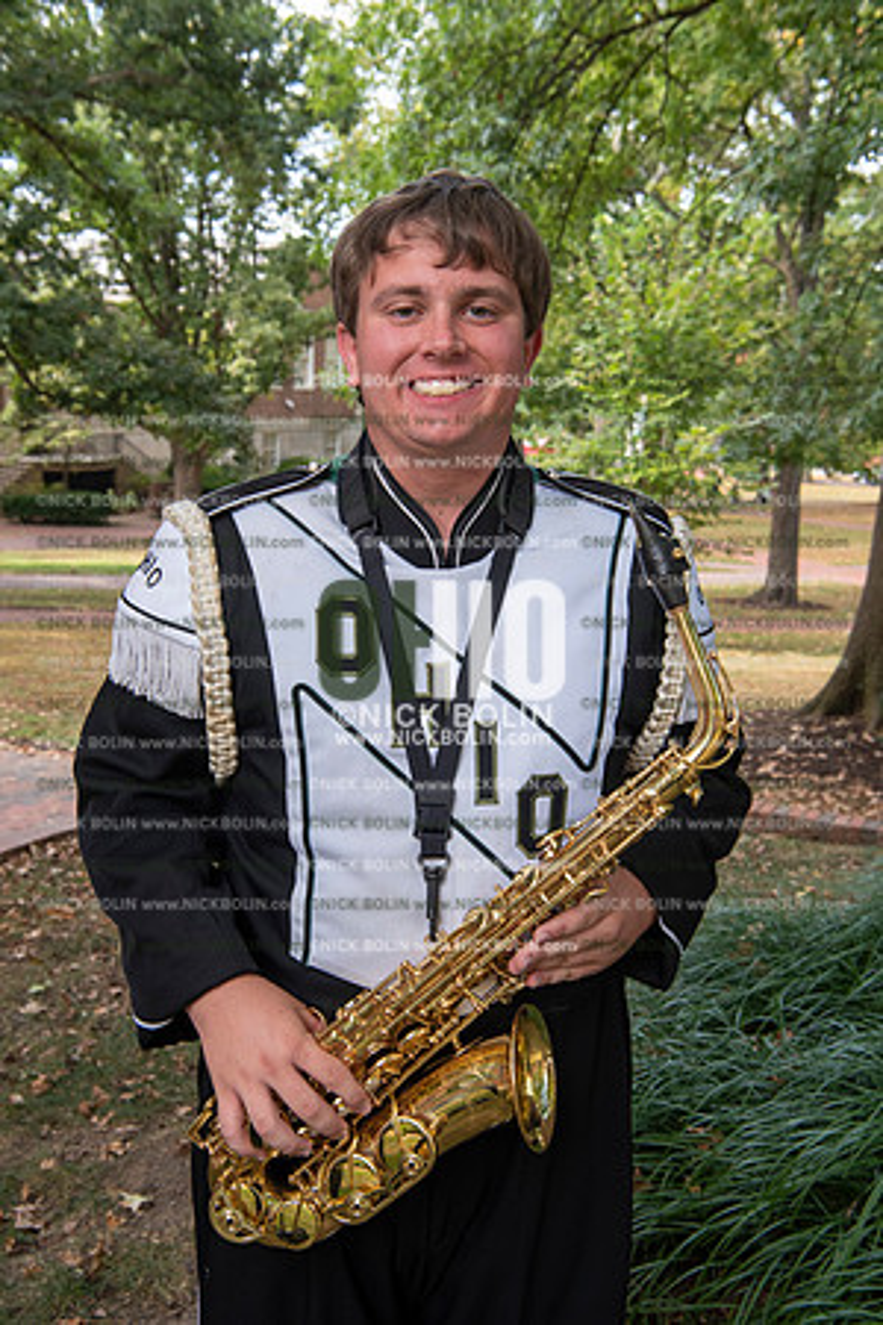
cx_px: 442
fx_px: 1545
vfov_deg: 46.4
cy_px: 662
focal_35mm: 42
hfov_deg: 31.9
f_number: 8
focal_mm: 42
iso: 500
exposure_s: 1/100
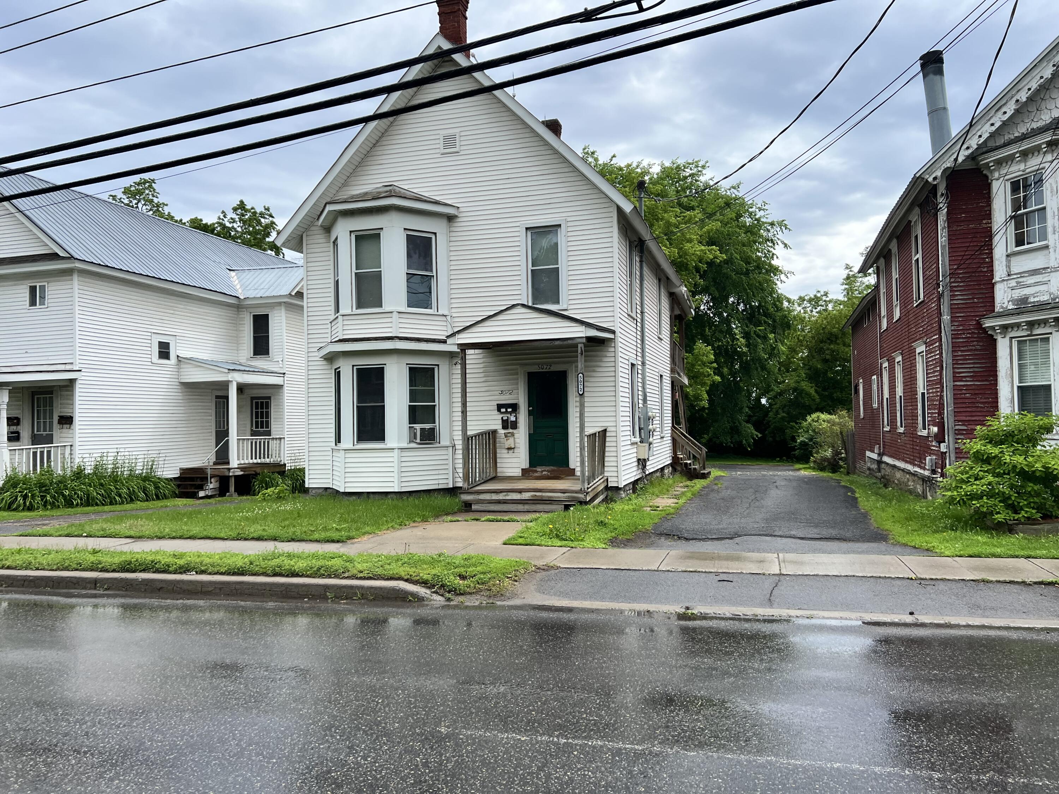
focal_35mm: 26
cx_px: 530
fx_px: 795
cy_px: 397
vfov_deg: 53.1
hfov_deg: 67.3
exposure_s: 1/3356
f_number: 1.5
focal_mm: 5.7
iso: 50
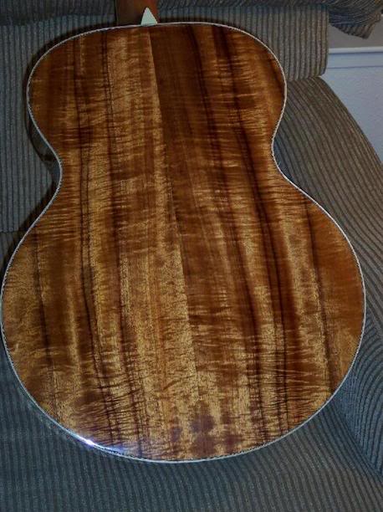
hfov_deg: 19.4
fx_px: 1123
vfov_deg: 25.7
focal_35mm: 76
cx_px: 192
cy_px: 256
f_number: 3.8
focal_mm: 16
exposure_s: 1/45
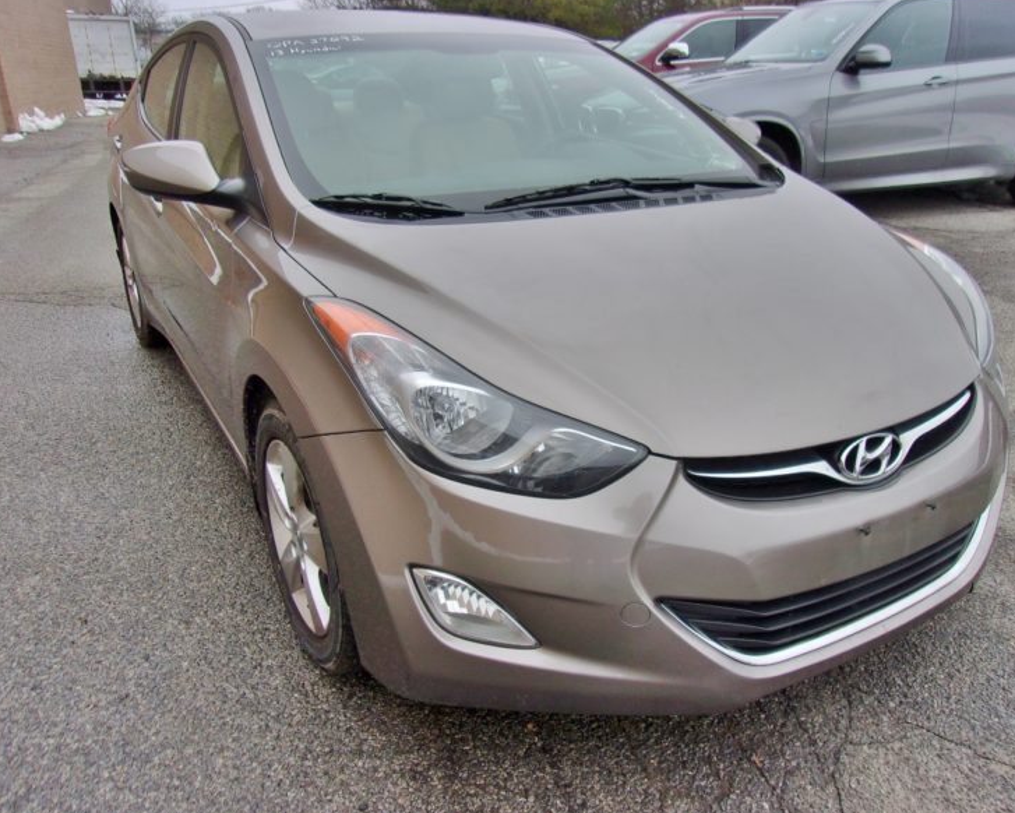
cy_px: 402
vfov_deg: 50.0
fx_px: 871
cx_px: 554
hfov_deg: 60.3
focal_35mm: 29
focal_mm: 4.9
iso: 80
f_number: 3
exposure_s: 1/150
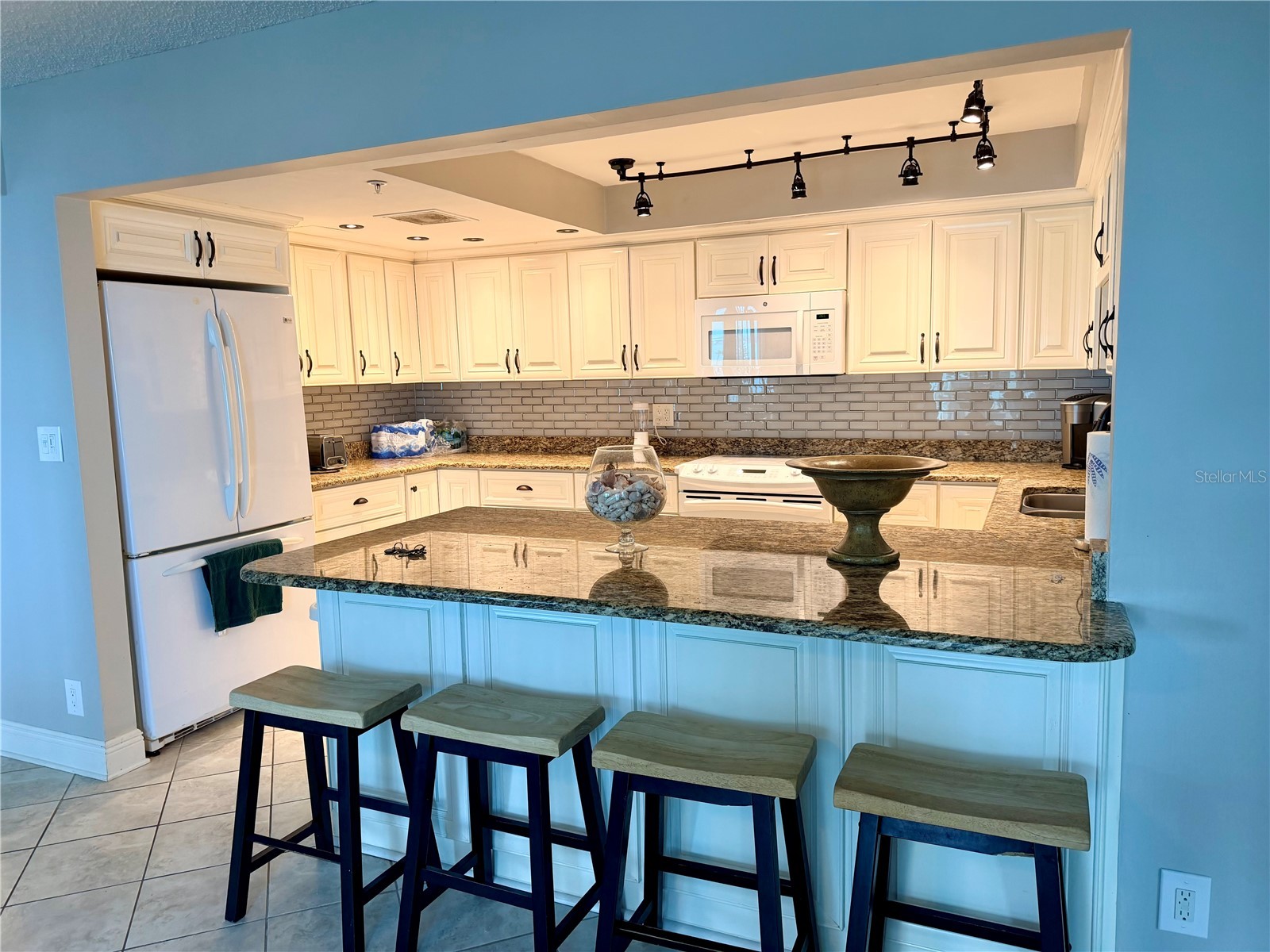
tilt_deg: -5.9
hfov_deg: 71.6
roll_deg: +1.8
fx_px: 881
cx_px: 635
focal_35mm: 24
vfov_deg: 56.8
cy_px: 476
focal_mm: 6.76
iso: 160
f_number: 1.78
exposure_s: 1/120
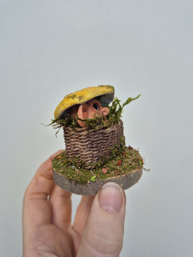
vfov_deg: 73.9
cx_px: 96
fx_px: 171
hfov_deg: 58.9
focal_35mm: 23
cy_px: 128
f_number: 1.8
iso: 32
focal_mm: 5.4
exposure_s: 1/180
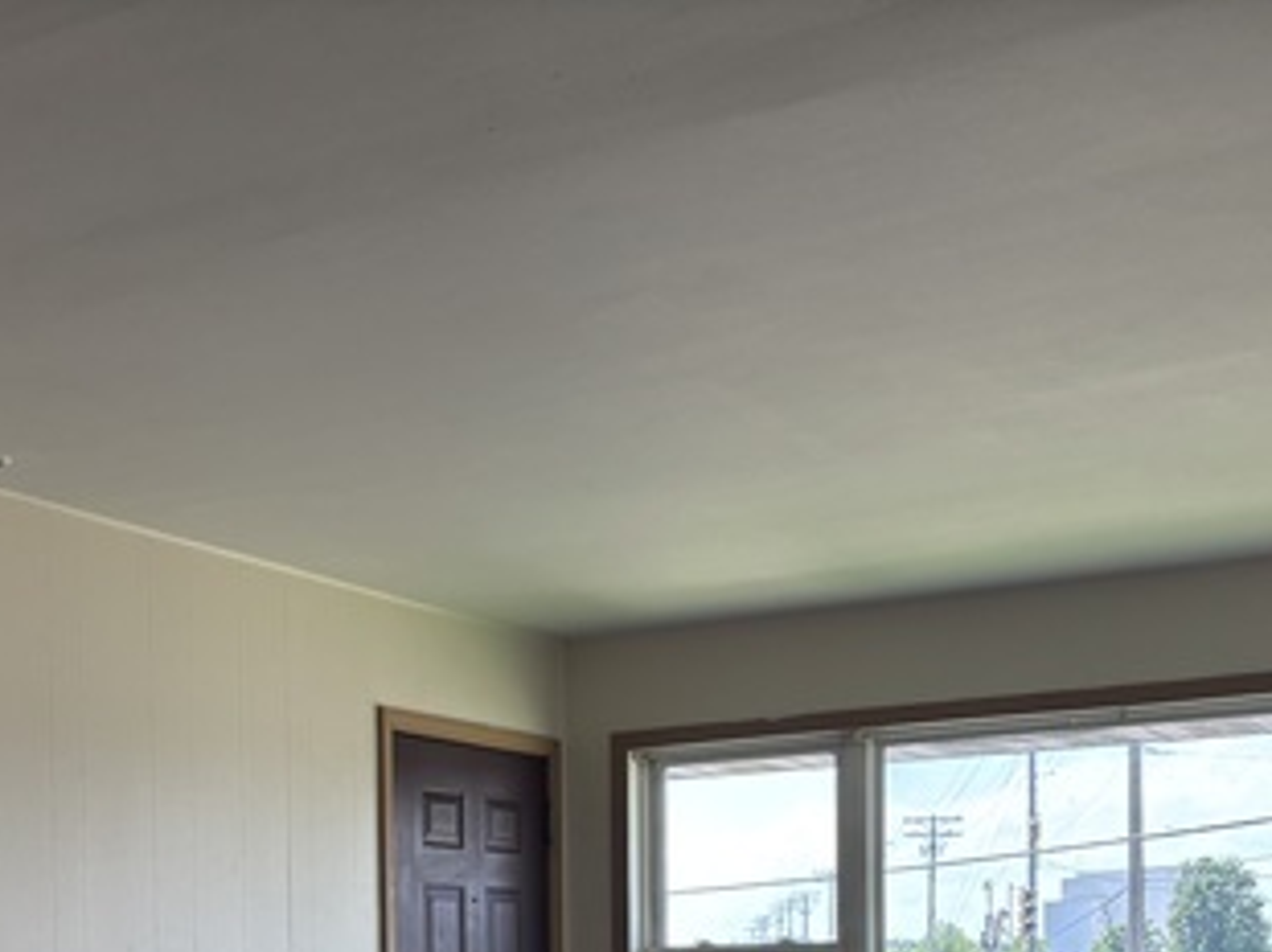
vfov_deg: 24.5
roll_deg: +0.9
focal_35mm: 56
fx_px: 2056
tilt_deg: -1.3
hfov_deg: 34.0
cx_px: 412
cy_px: 1022
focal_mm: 5.96
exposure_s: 1/191
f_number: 1.6
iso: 50
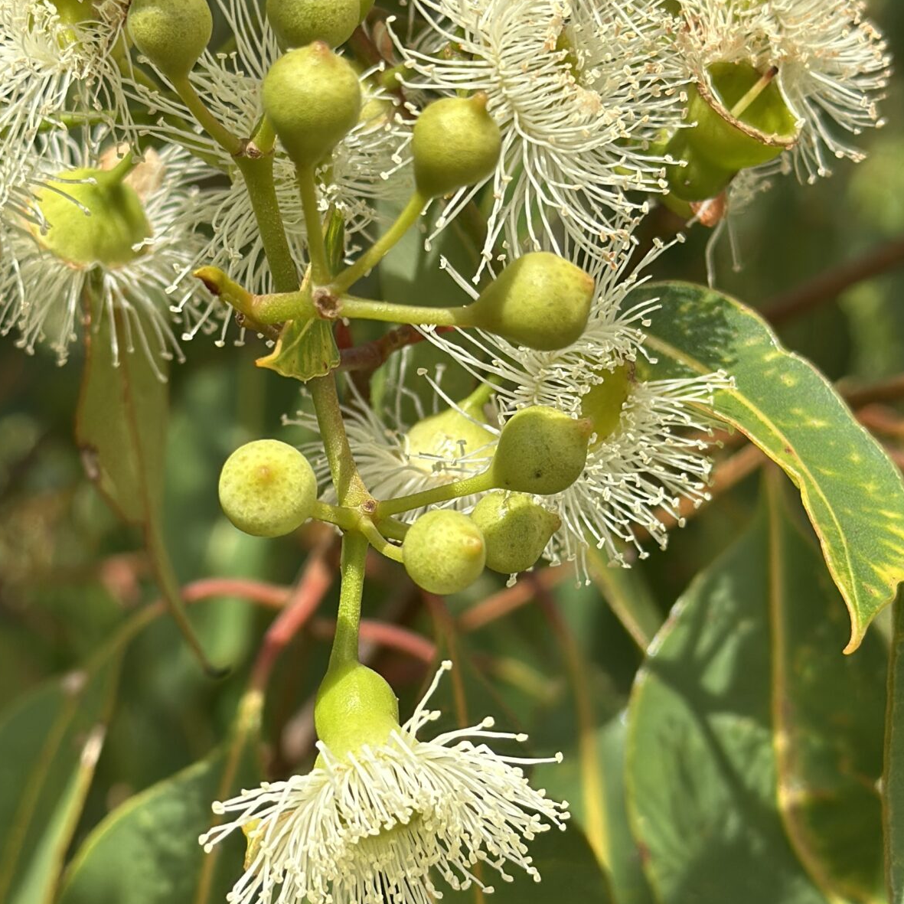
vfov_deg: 18.9
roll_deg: +1.9
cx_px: 455
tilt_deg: -5.6
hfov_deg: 18.9
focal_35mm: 92
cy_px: 432
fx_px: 2718
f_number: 1.78
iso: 100
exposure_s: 1/3597
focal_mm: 6.86
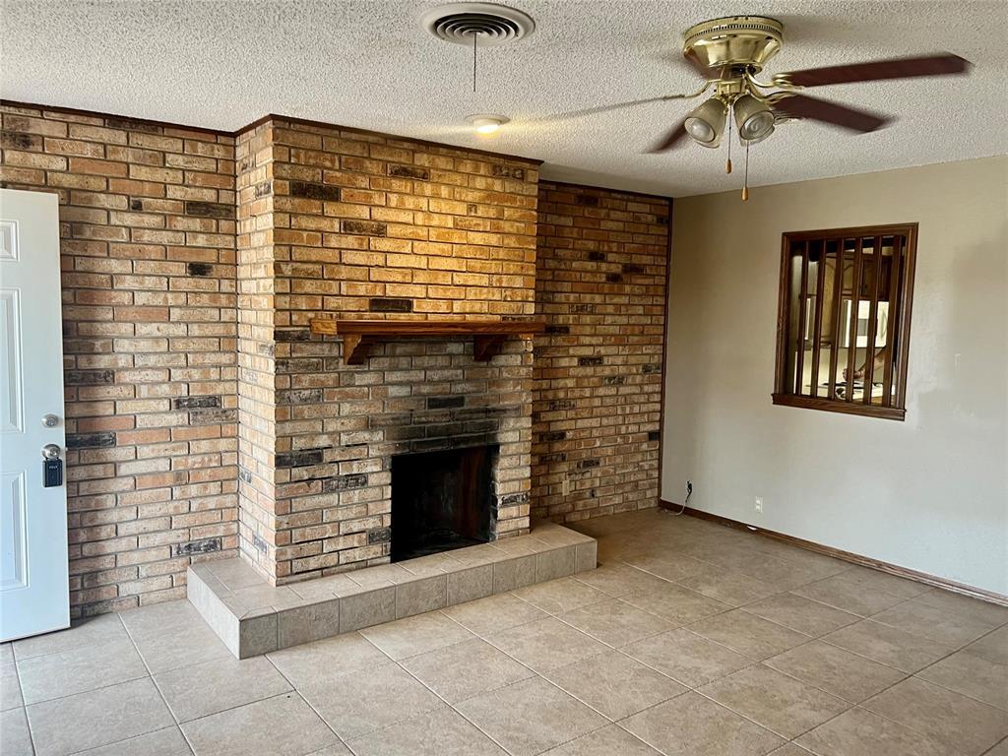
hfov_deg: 67.3
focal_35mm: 26
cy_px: 378
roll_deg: -0.6
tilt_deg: -3.9
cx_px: 504
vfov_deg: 53.1
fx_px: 757
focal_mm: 5.7
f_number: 1.5
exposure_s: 1/60
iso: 125
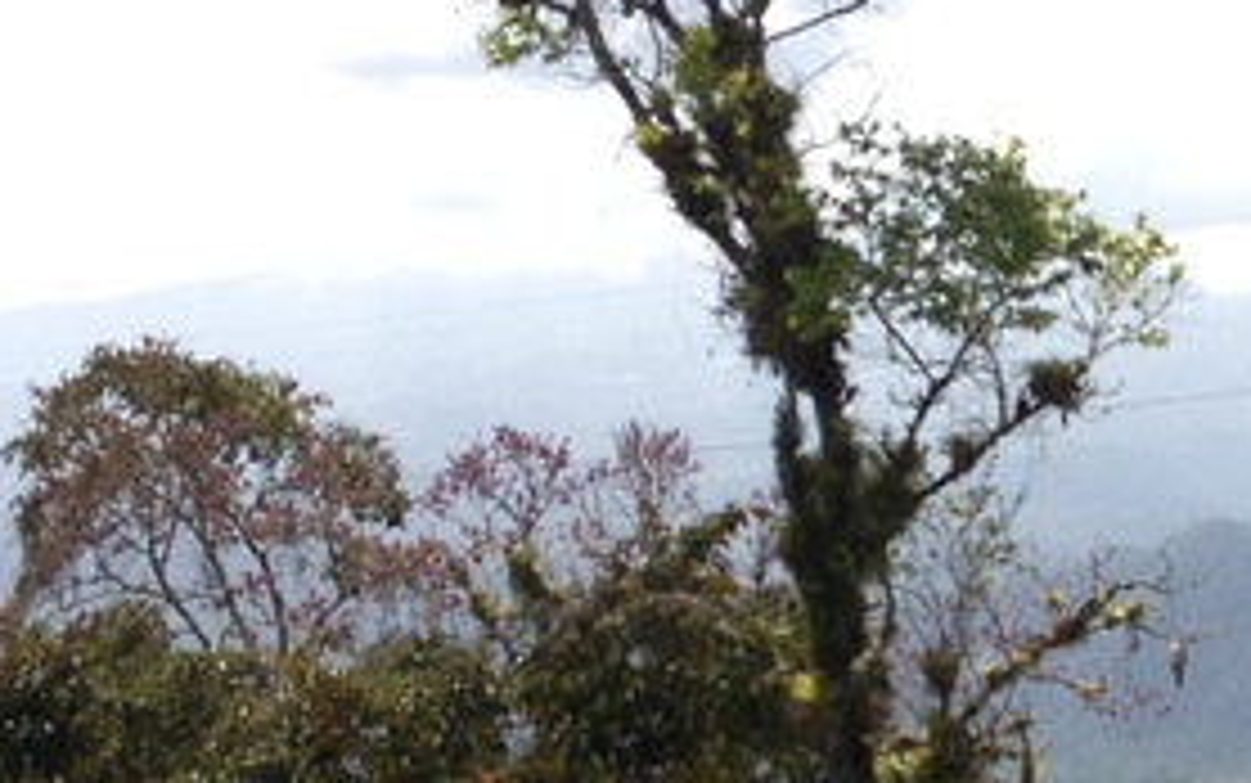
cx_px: 1742
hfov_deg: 12.6
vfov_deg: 8.2
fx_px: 5457
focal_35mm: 160
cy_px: 828
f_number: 2.4
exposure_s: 1/1381
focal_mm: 4.28
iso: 50
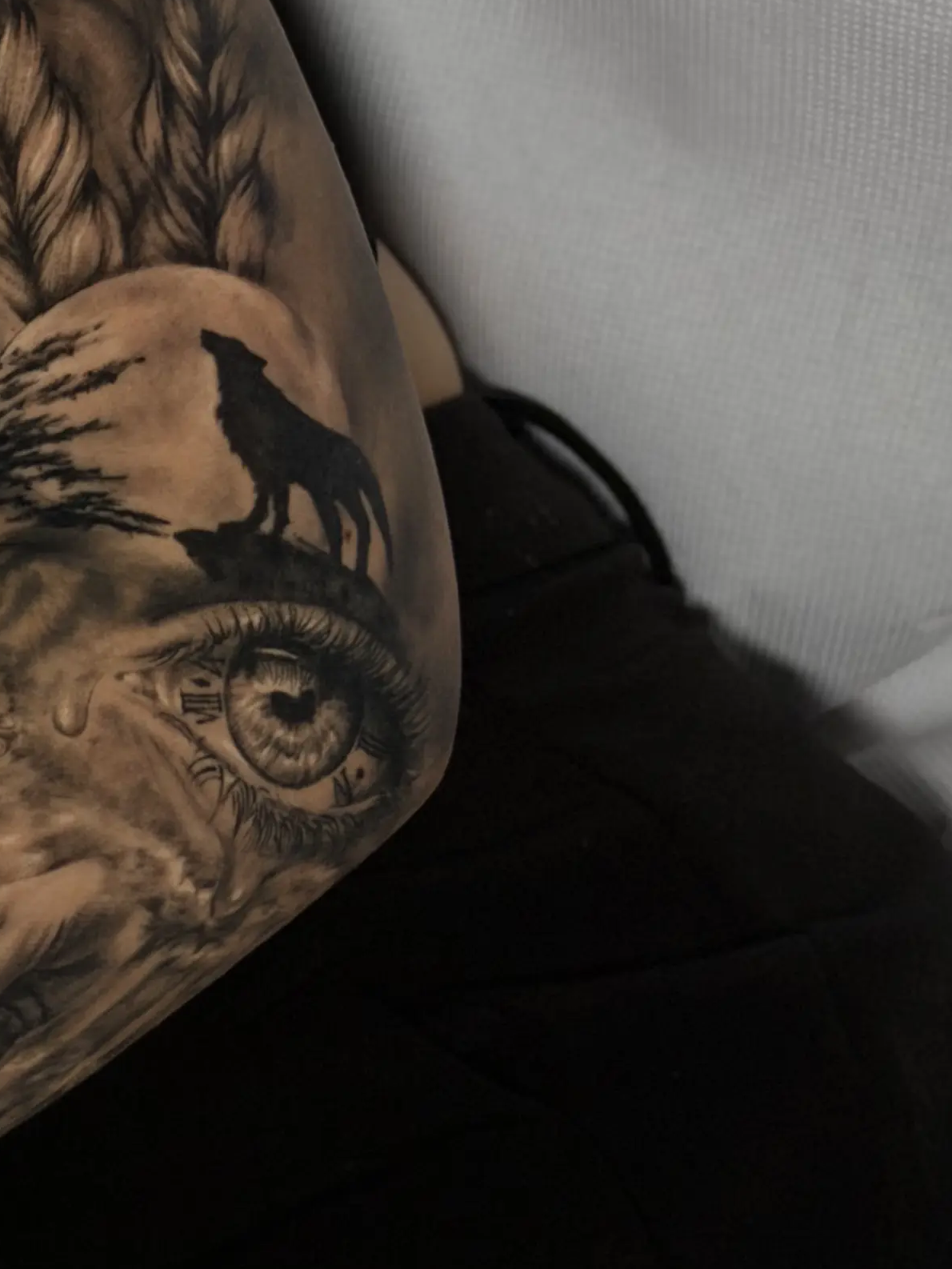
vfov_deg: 16.1
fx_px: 4472
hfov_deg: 11.9
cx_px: -169
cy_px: 318
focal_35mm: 122
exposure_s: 1/60
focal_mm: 6.76
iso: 250
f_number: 1.78
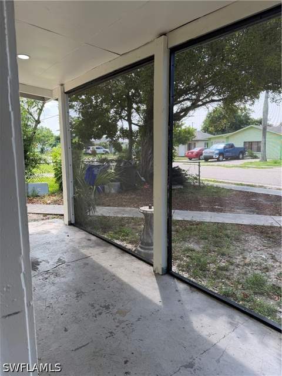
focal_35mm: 24
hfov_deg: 56.8
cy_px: 188
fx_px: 261
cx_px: 141
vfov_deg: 71.6
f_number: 1.78
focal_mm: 6.76
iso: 100
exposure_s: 1/728
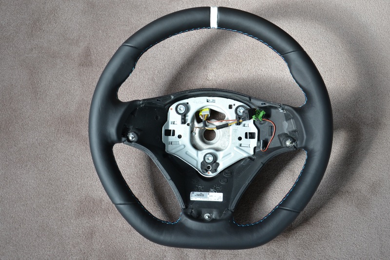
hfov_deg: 38.9
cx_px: 195
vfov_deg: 26.5
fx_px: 552
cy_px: 130
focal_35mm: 51
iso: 400
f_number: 7.1
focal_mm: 34
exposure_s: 1/60
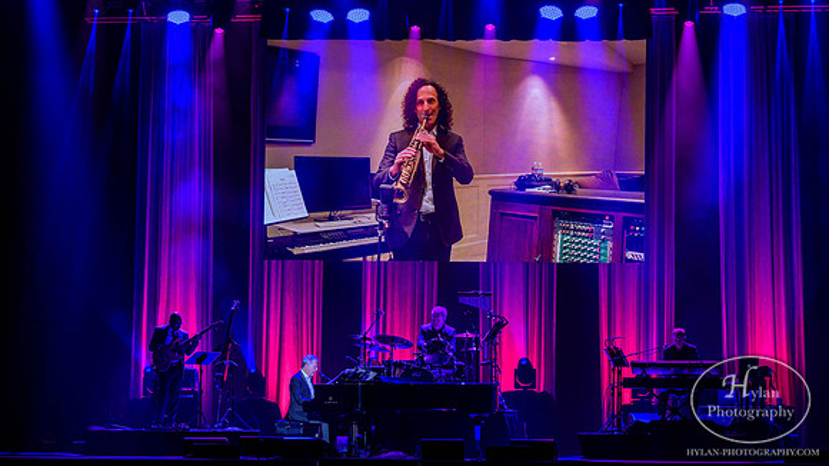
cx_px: 414
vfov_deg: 8.9
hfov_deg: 15.7
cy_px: 191
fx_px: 3000
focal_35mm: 137
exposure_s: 1/250
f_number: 4.5
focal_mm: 130
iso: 1600
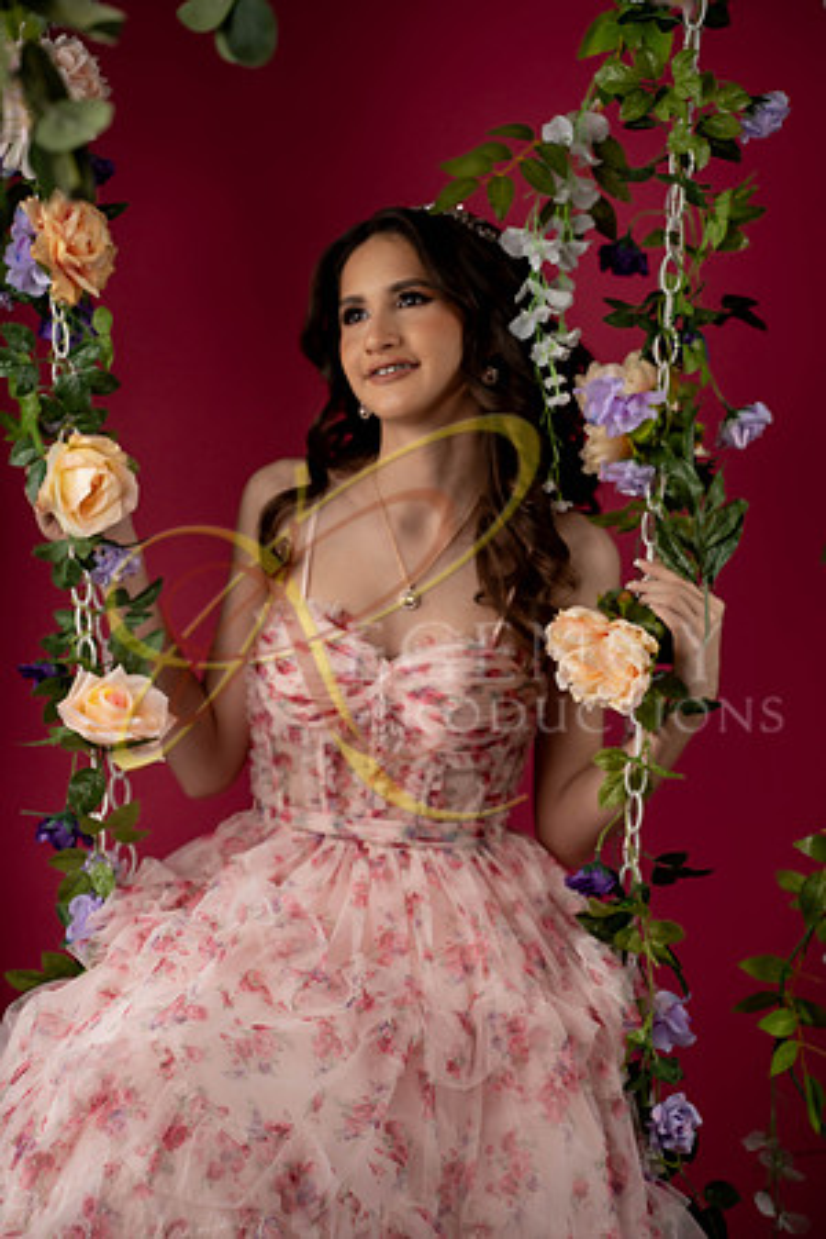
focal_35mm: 113
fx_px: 3889
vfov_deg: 18.1
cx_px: 413
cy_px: 620
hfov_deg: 12.1
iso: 500
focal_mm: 113
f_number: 3.5
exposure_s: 1/640
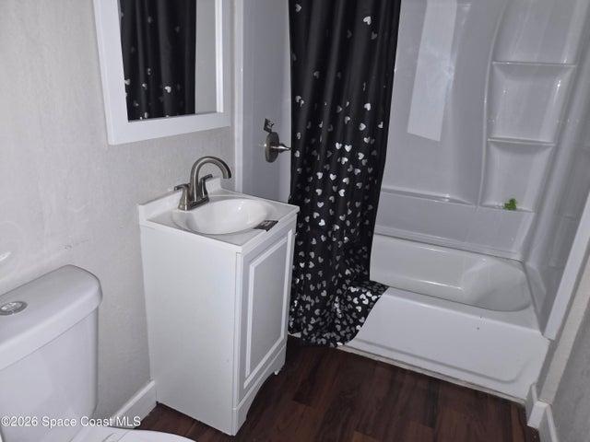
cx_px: 295
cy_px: 221
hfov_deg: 73.9
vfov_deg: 58.9
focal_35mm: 23
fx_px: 392
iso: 125
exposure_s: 1/18
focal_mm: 5.4
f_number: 1.8
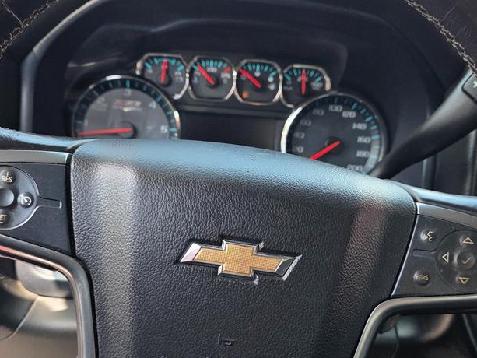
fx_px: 662
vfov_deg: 30.0
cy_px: 247
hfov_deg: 39.6
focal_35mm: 48
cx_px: 257
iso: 40
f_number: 1.7
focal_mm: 6.3
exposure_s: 1/180
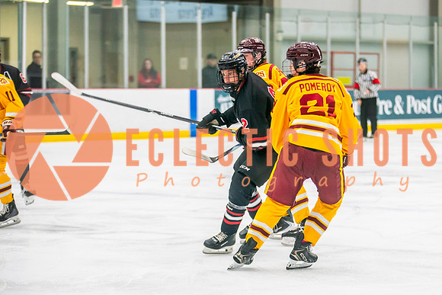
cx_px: 301
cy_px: 165
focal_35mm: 159
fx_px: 1948
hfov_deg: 12.9
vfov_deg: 8.7
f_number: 2.8
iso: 1600
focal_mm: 115
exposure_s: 1/640
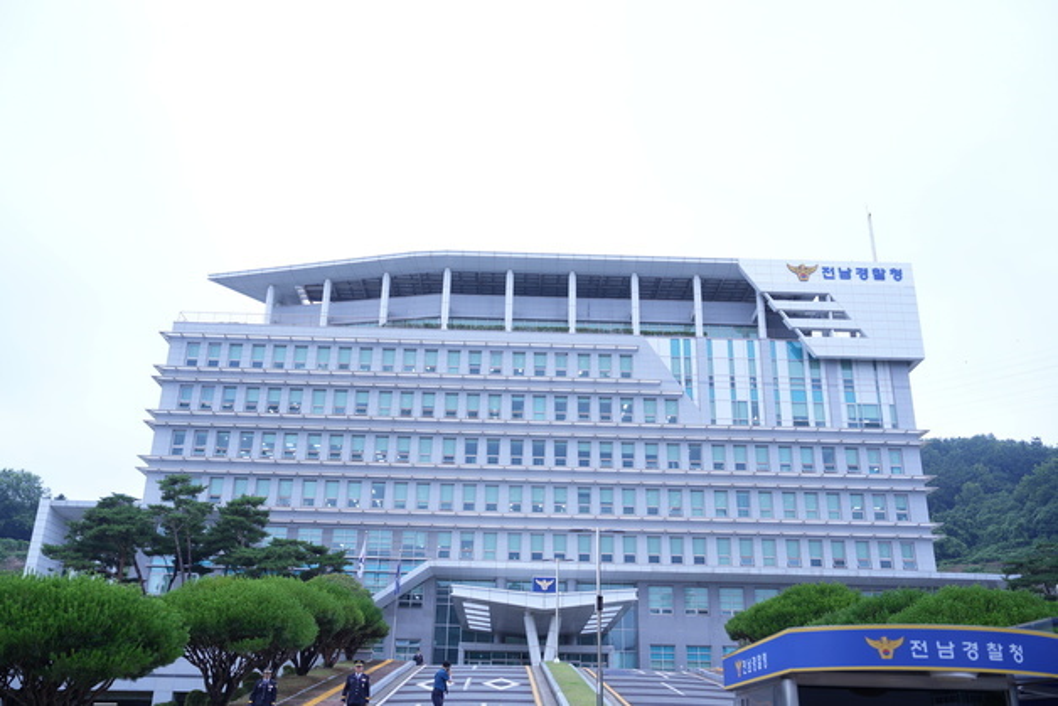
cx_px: 529
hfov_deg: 57.2
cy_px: 353
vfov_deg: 40.0
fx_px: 970
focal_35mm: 33
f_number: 2.8
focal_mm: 33
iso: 160
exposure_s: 1/250
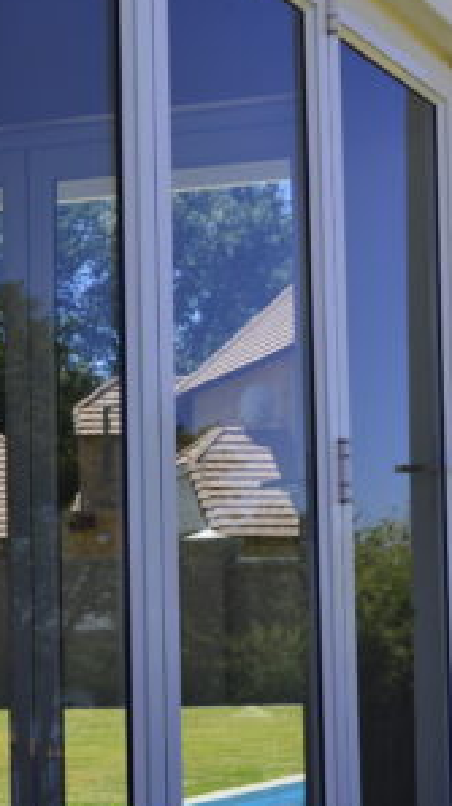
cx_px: 403
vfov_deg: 22.5
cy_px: 457
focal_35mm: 95
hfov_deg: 12.6
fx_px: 2030
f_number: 8
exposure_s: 1/250
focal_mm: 30
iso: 200
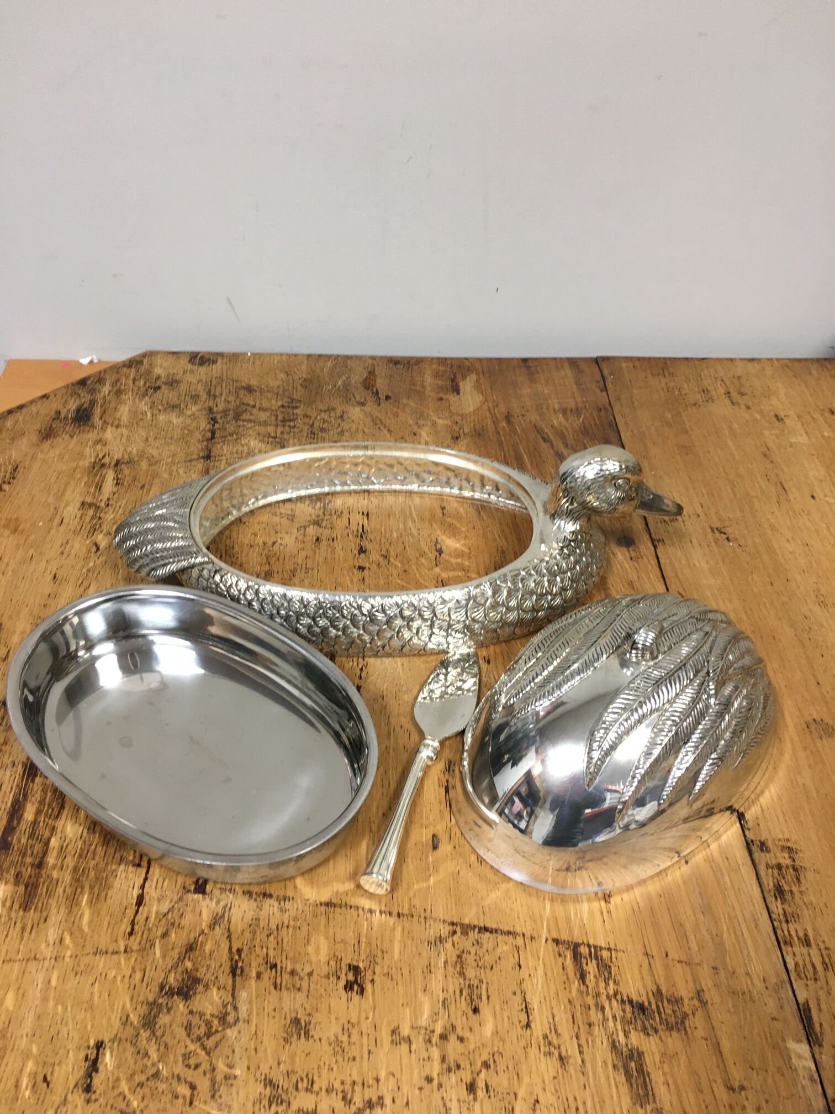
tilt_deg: -44.0
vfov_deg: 61.7
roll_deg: -1.3
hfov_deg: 48.2
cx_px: 418
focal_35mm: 29
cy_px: 557
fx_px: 933
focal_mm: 4.15
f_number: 2.2
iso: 125
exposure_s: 1/33
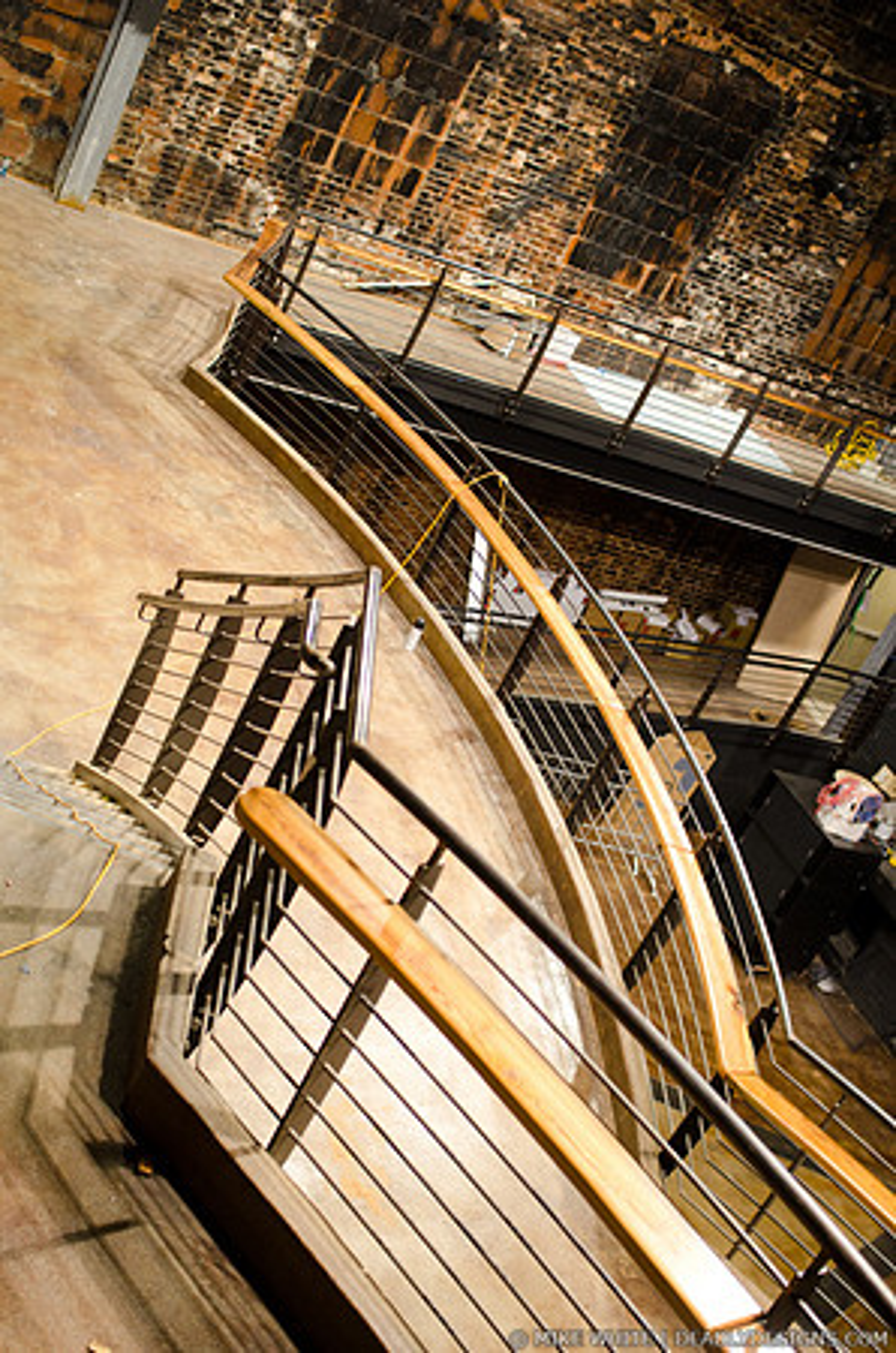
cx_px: 448
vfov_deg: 43.7
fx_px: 1688
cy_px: 676
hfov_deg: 29.7
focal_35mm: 45
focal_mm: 30
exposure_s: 1/100
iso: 1000
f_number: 2.5
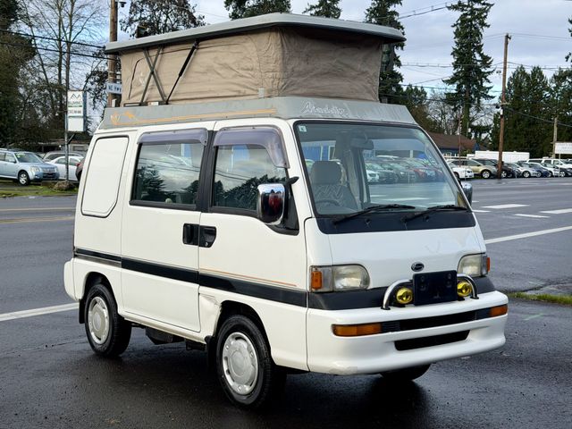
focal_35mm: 48
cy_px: 214
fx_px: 793
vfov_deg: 30.3
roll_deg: -0.3
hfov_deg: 39.7
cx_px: 286
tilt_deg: -4.4
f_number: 1.78
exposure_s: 1/1642
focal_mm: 6.76
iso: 64
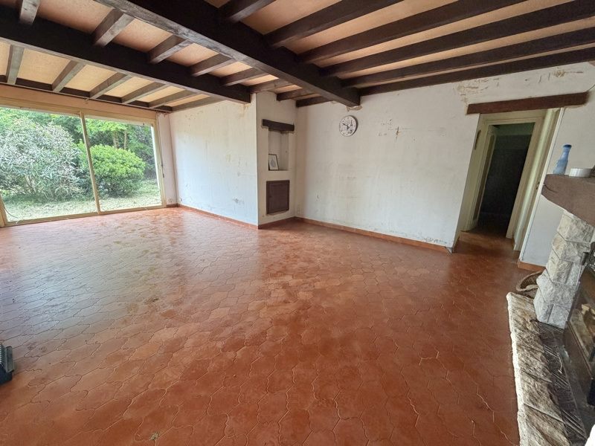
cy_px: 223
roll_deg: -1.1
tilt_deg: -13.7
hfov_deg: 102.1
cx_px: 298
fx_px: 241
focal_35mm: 14
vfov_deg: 85.7
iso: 250
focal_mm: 2.22
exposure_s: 1/121
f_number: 2.2
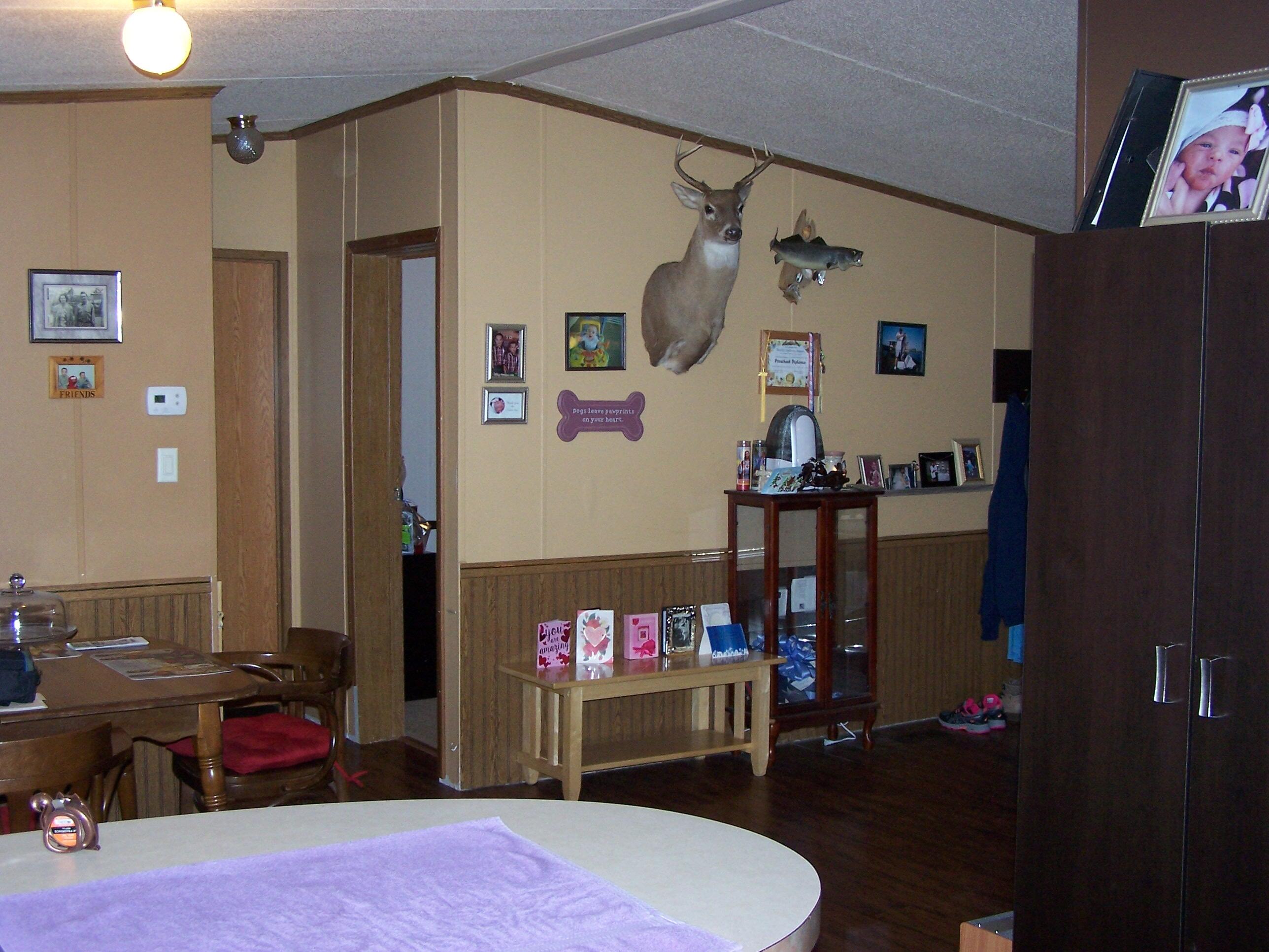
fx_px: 1466
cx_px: 634
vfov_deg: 36.0
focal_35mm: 40
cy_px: 476
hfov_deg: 46.8
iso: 140
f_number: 2.8
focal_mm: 6.7
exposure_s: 1/60
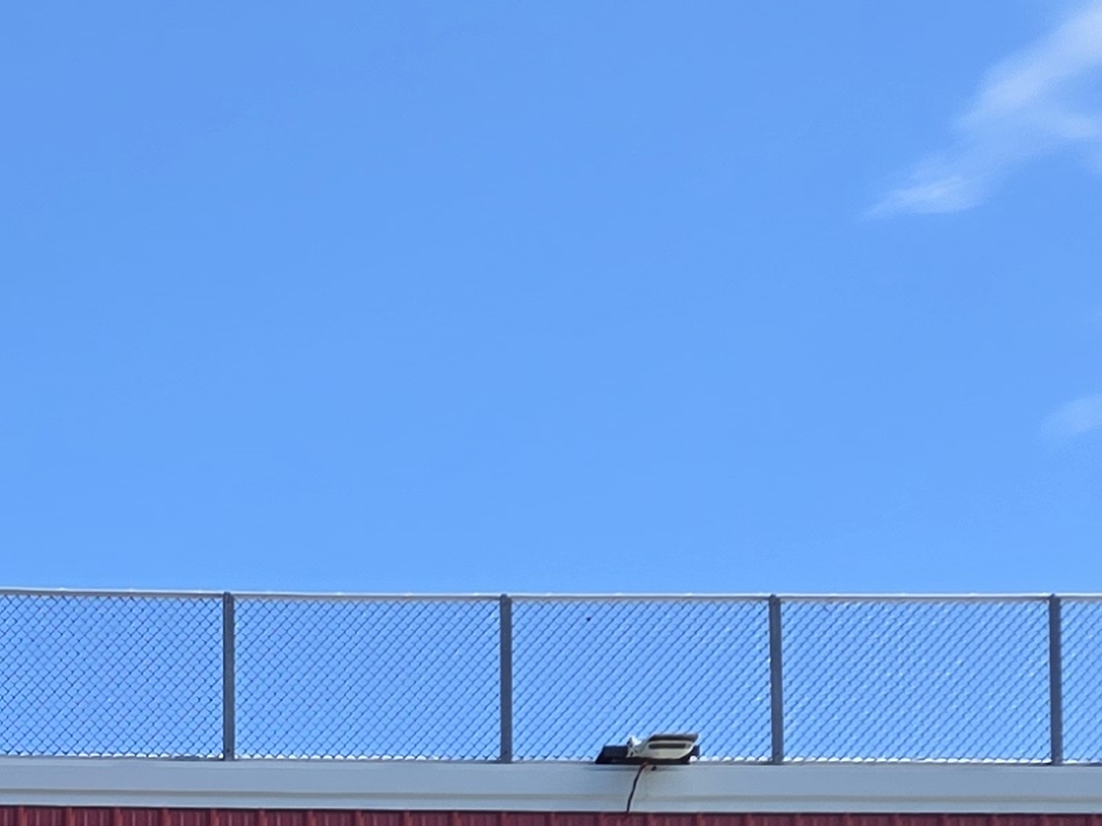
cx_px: -551
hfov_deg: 15.7
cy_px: 1865
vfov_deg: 11.2
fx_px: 3661
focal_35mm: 115
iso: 25
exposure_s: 1/1005
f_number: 1.8
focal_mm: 5.4
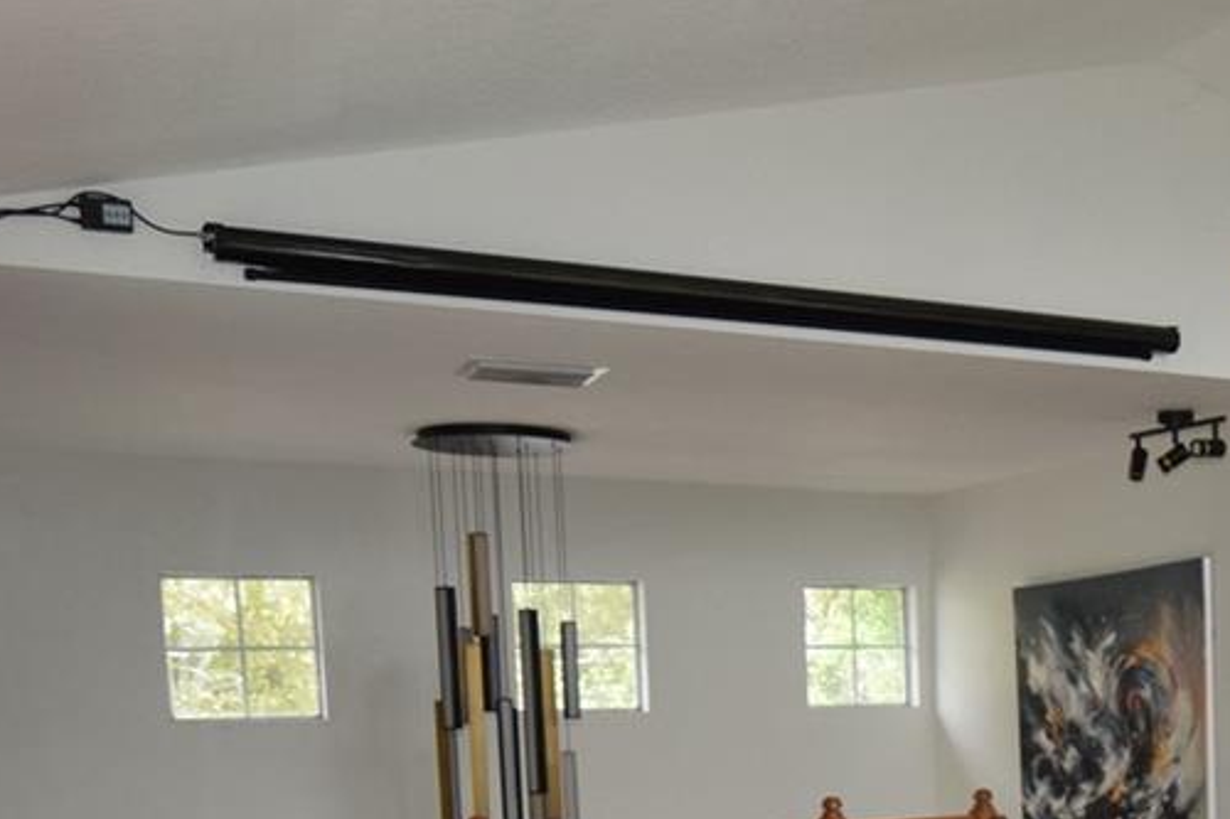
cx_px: 1063
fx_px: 1639
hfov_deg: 38.8
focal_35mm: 48
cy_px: 957
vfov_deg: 25.5
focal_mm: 10
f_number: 5.6
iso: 560
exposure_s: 1/125
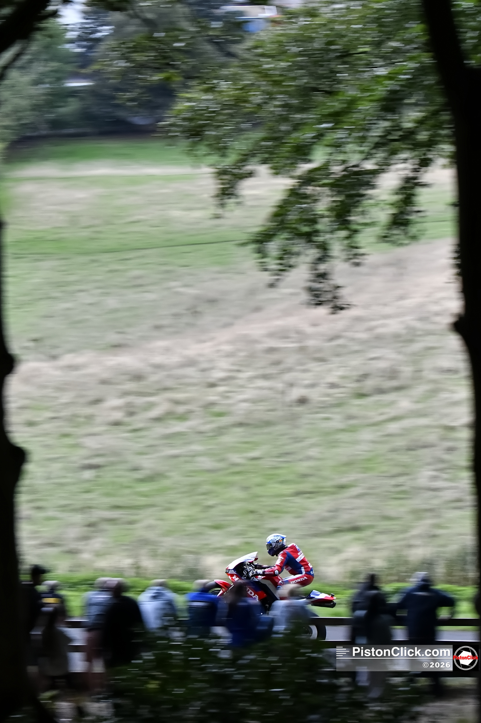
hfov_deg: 11.4
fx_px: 2406
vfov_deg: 17.1
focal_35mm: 120
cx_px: 240
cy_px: 362
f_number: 6.3
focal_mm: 80
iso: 1250
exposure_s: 1/320
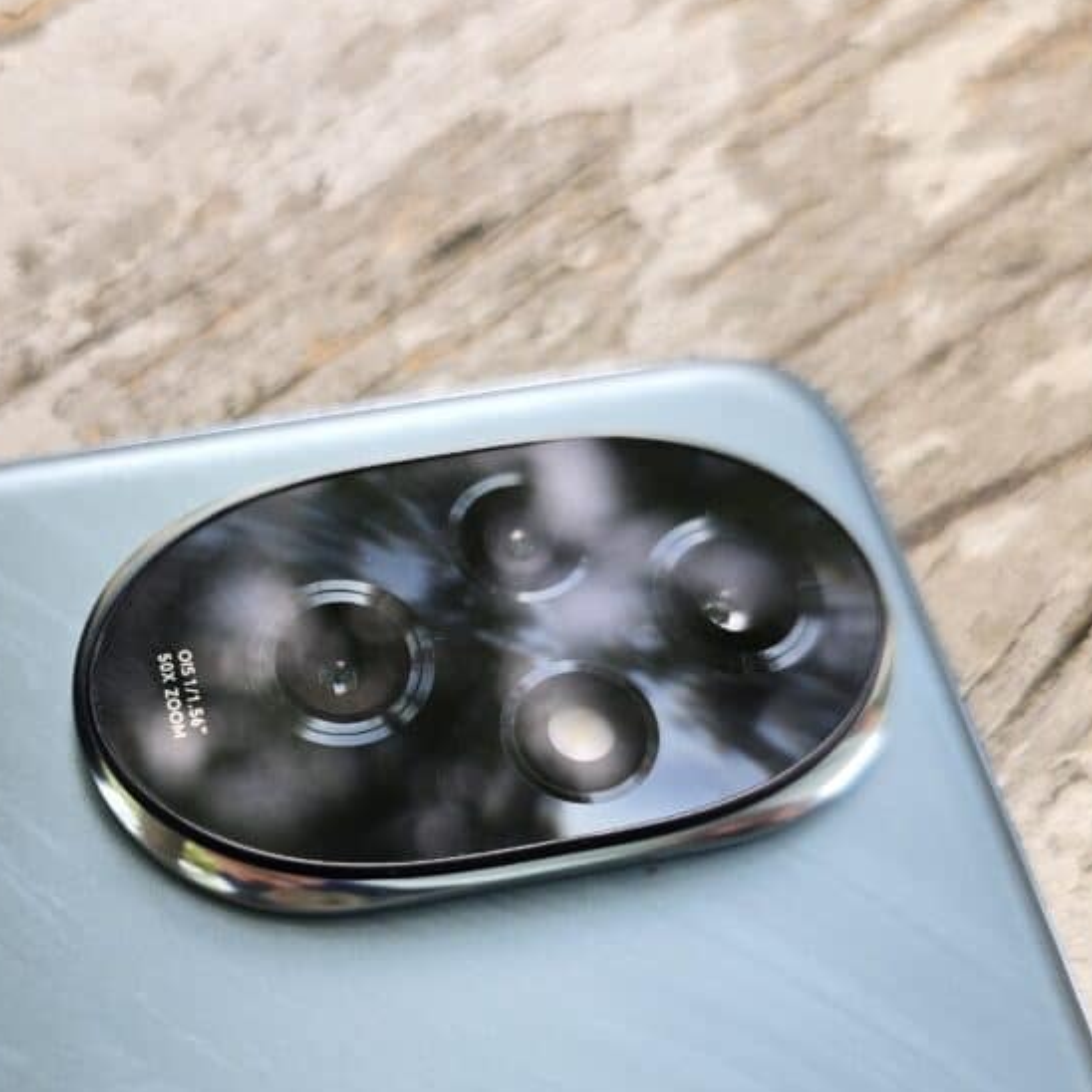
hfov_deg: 42.7
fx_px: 1356
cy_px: 753
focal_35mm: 38
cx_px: 291
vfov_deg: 43.1
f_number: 1.7
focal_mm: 6.3
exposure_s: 1/182
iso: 40
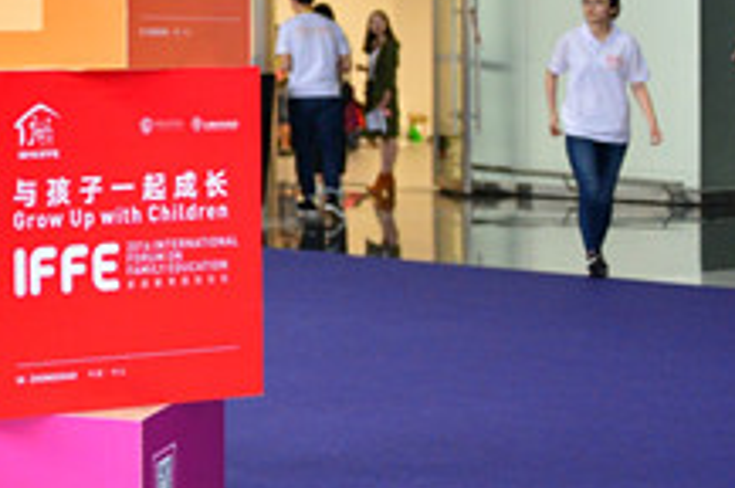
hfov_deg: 16.9
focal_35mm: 107
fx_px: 2181
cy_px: 90
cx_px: -437
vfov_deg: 12.7
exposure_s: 1/320
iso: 1000
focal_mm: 29
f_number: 2.8
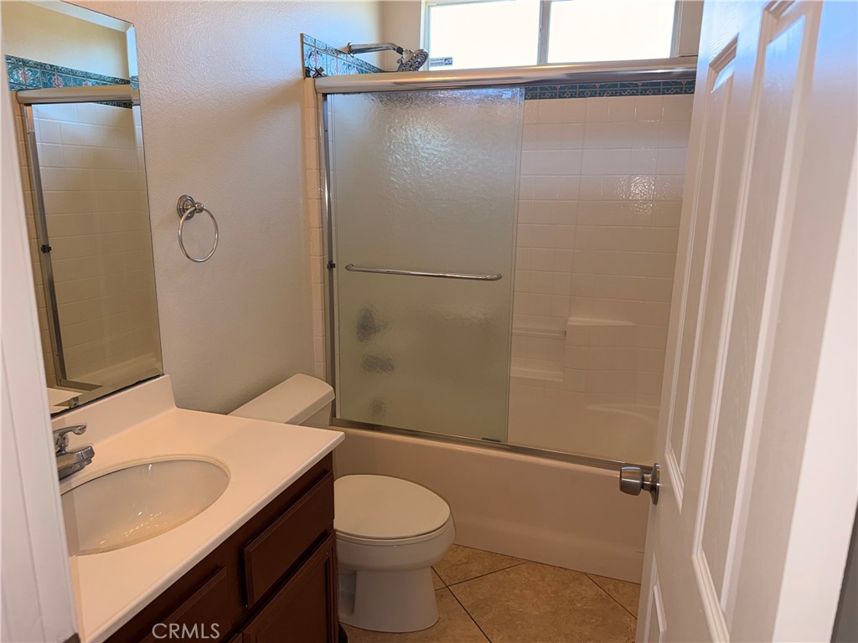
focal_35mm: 24
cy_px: 322
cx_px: 429
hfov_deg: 71.6
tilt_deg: -12.3
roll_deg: -1.0
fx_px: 595
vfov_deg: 56.8
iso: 80
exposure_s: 1/120
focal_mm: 6.76
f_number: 1.78
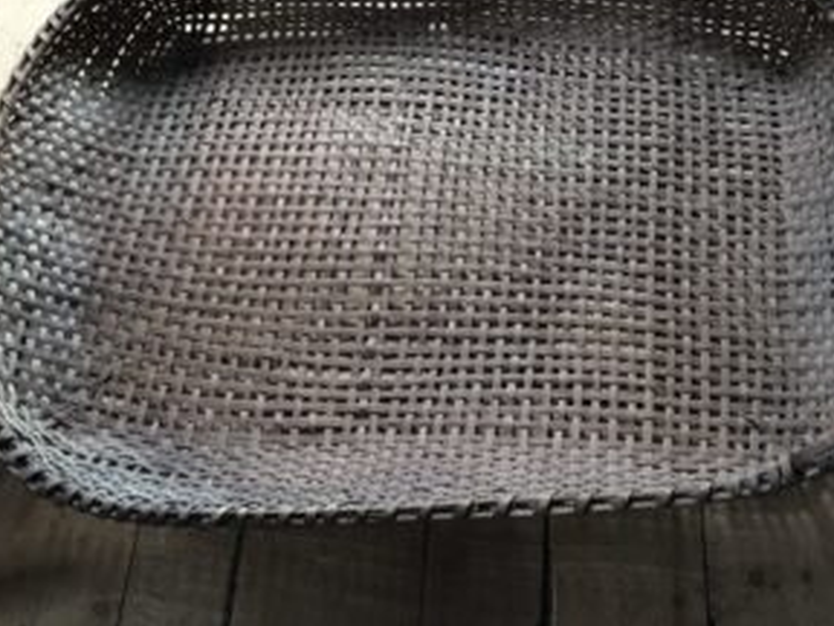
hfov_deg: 49.0
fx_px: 916
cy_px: 233
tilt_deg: -63.8
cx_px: 433
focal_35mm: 38
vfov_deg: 37.5
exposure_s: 1/10
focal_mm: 4.15
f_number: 2.2
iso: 125
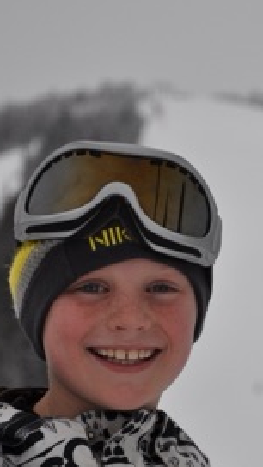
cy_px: 240
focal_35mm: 183
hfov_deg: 6.6
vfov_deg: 11.8
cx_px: 306
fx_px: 2269
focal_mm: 66
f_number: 5.6
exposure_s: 1/500
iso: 220
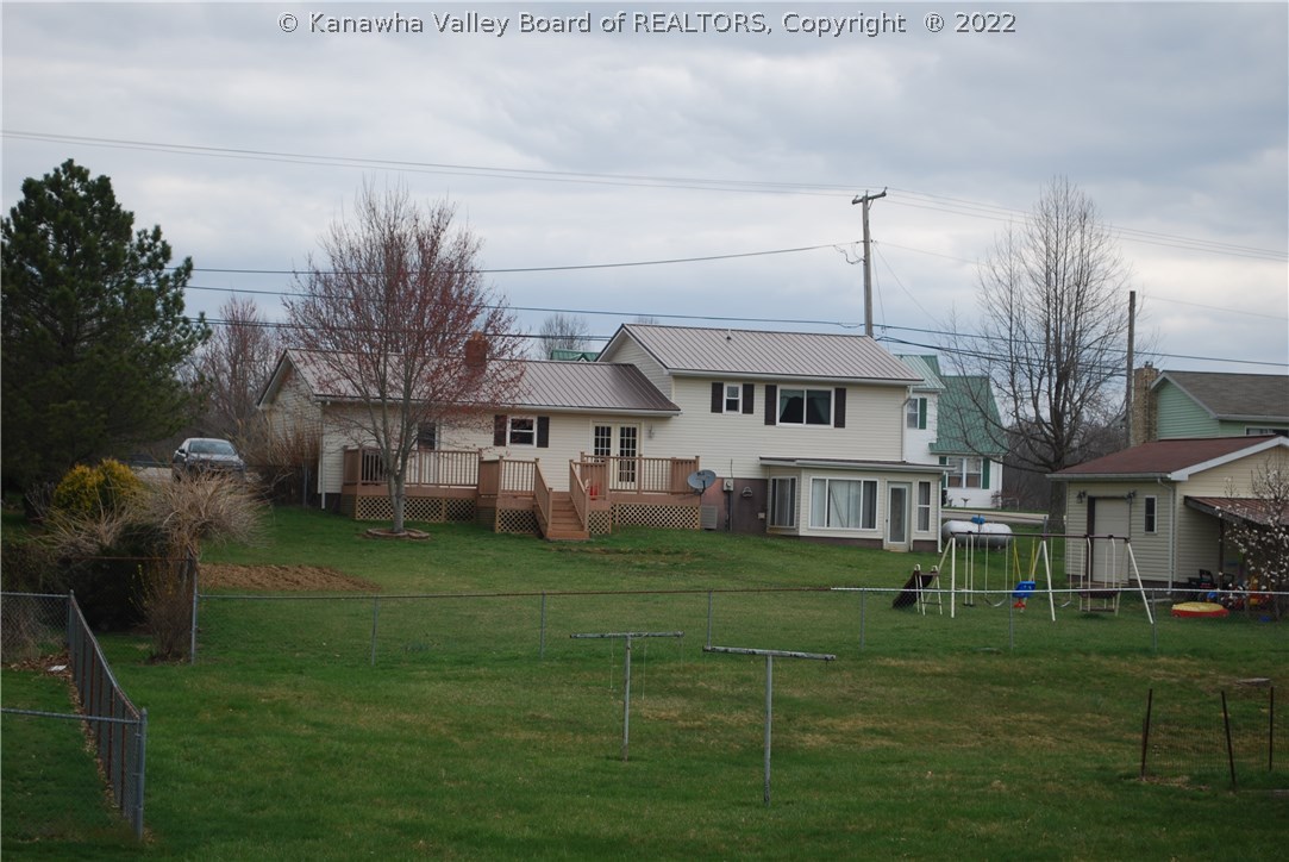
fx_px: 2956
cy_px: 431
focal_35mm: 82
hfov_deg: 24.6
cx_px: 644
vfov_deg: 16.6
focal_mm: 55
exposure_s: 1/125
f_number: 5.6
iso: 100
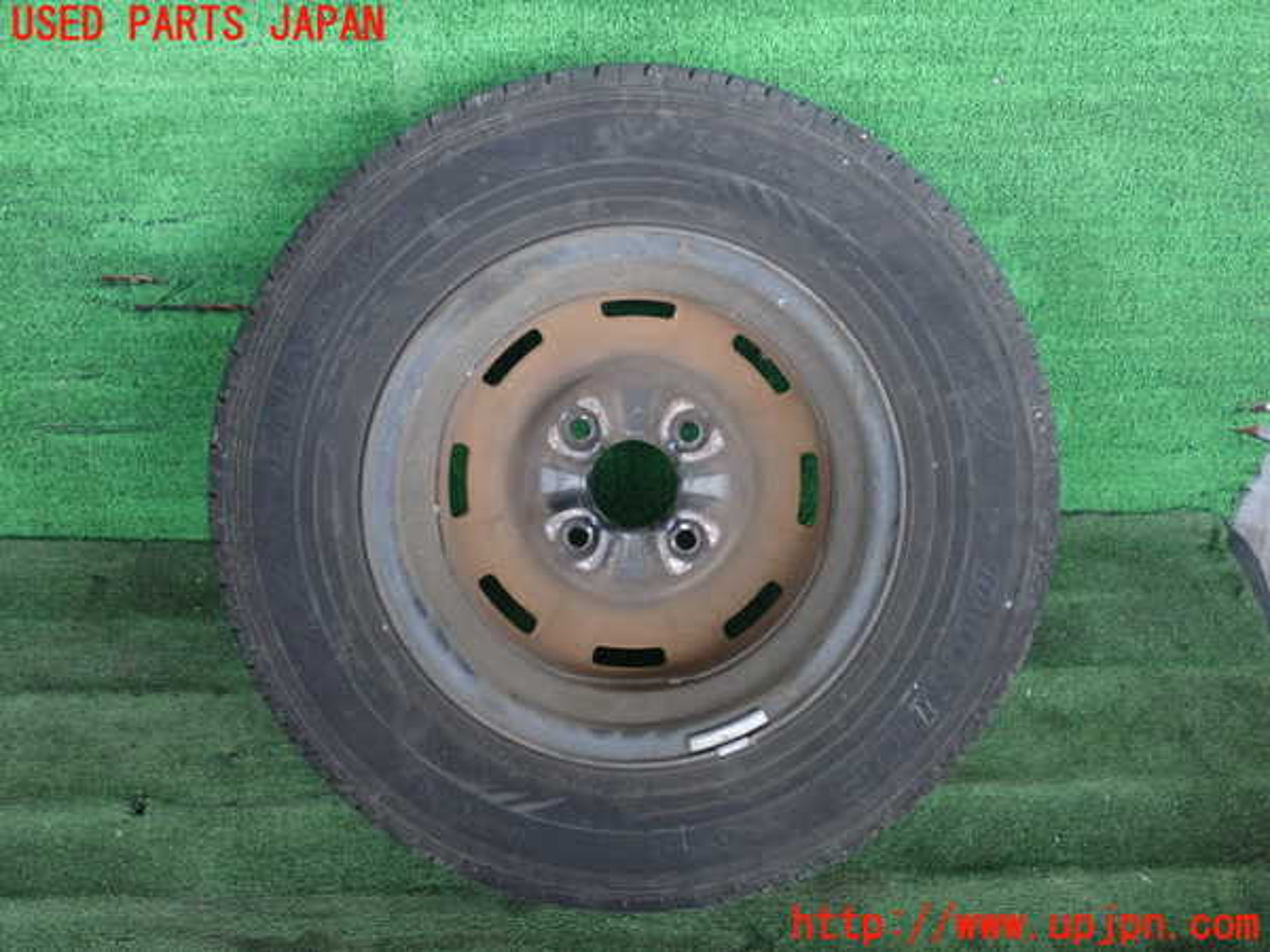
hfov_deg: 45.8
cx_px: 635
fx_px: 1504
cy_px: 476
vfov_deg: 35.1
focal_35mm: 41
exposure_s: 1/125
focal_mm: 7.31
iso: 1000
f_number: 2.8
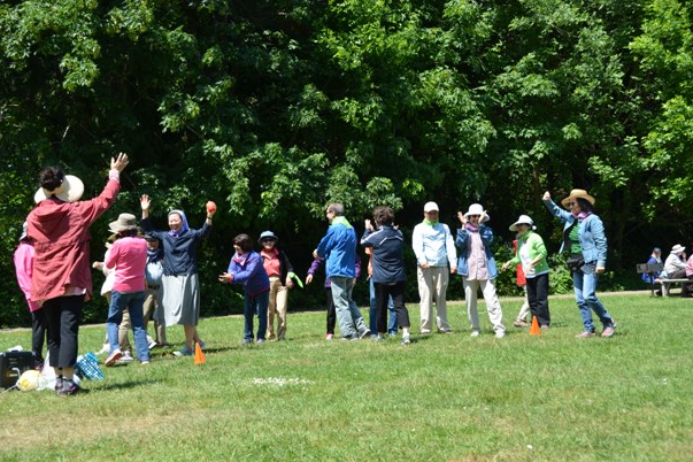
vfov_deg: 25.1
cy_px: 236
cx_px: 354
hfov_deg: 36.9
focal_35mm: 54
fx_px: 1039
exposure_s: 1/320
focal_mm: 34
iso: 200
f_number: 6.3
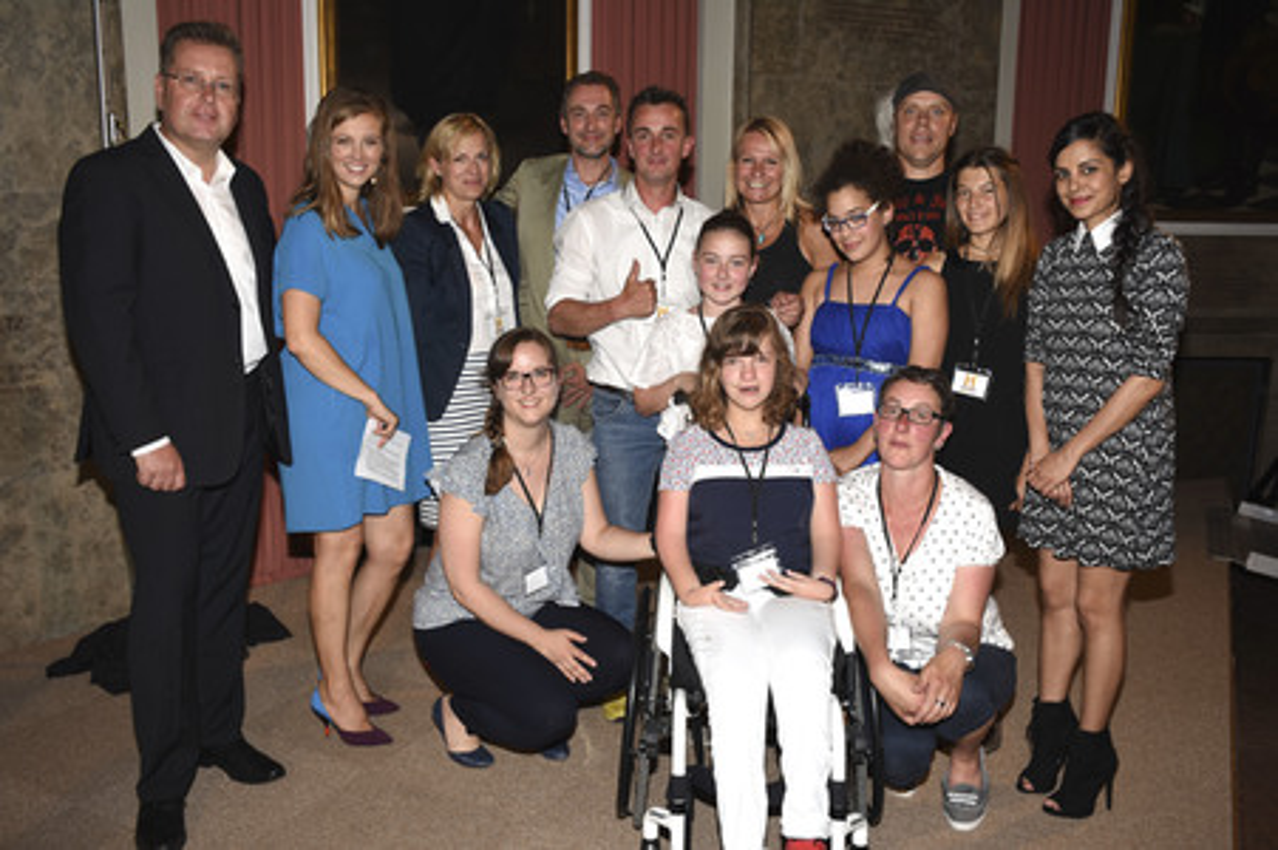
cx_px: 639
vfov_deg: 43.5
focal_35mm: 30
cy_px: 425
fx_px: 1064
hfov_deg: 62.0
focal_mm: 20
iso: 160
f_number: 4.5
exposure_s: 1/125
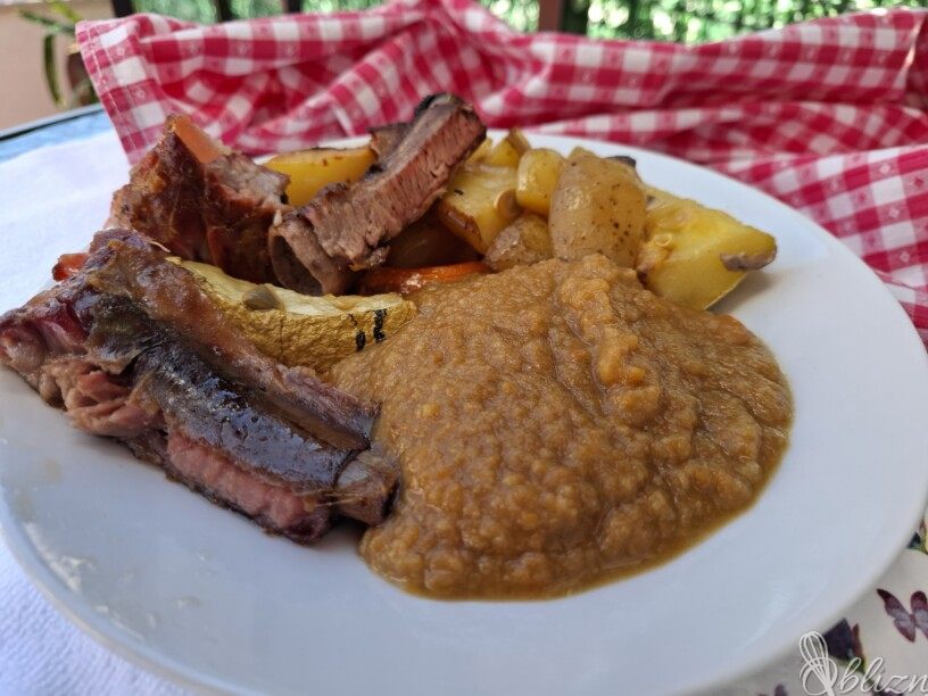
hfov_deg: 73.9
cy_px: 348
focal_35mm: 23
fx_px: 617
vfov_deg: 58.9
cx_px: 464
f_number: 1.8
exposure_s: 1/161
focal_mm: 5.54
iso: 50
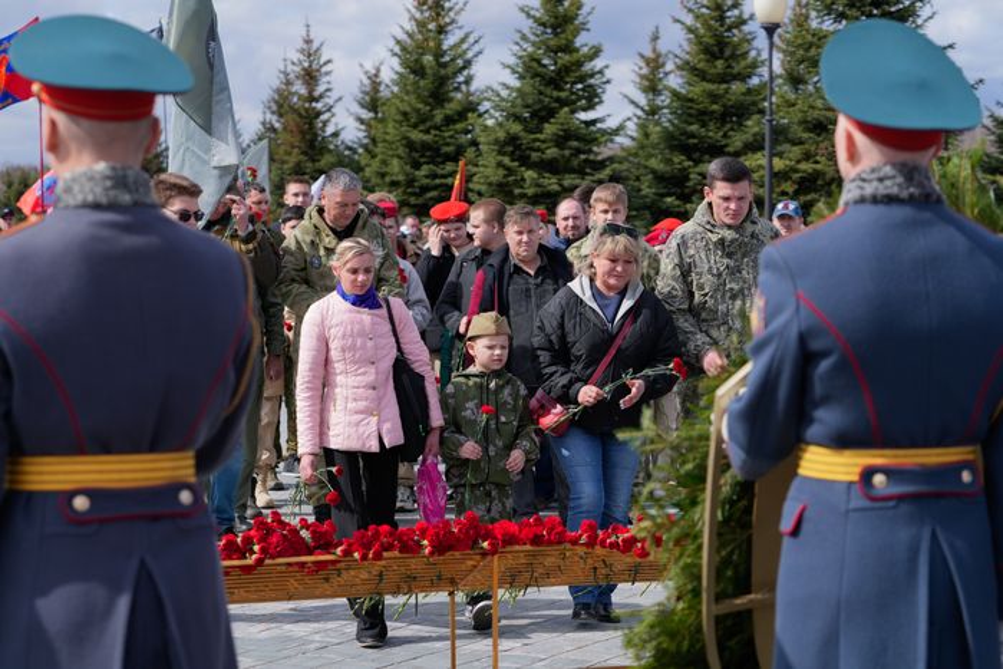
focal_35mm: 80
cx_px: 502
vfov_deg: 17.1
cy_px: 334
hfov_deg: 25.4
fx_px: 2229
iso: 320
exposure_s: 1/1600
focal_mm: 80
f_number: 5
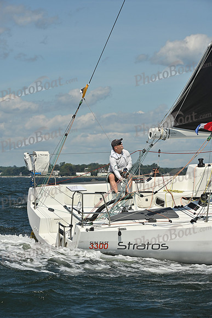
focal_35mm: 125
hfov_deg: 11.0
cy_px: 159
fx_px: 1103
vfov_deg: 16.4
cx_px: 106
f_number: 11
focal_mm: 125
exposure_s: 1/1250
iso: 250
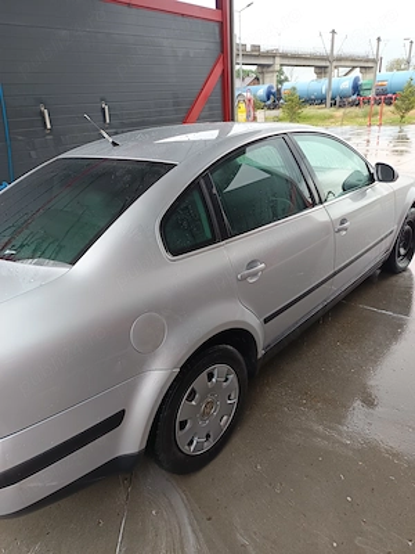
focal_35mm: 24
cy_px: 277
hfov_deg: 56.8
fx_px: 384
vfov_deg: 71.6
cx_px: 208
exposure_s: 1/50
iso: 151
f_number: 1.7
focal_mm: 5.31
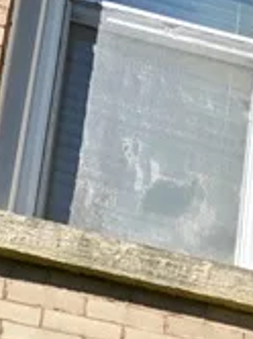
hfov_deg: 8.6
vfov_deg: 10.2
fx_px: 1466
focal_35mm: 150
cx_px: 700
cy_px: 964
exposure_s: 1/480
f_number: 1.7
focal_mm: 6.3
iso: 12
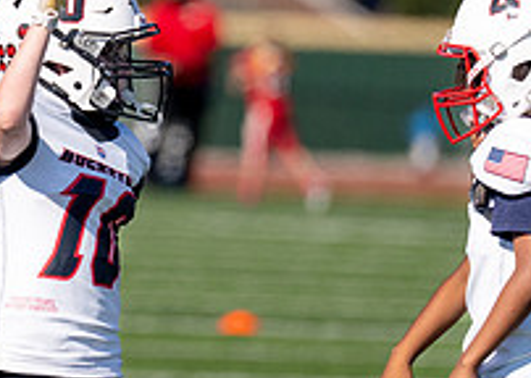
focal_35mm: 911
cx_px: 34
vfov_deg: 1.6
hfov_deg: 2.2
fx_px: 13729
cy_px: 126
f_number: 2.8
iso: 320
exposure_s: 1/8000
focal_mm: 200
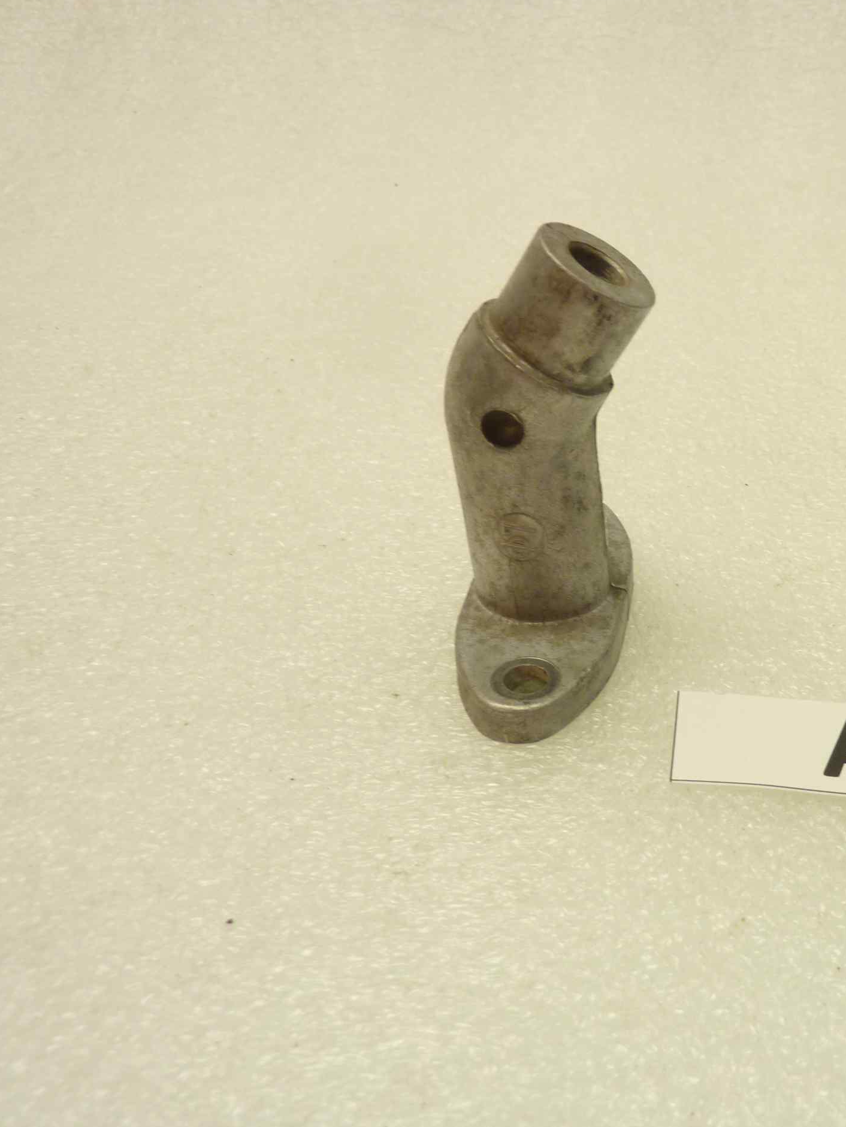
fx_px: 1108
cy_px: 556
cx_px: 735
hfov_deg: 39.3
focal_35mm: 34
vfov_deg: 53.9
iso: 80
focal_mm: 4.1
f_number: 3.3
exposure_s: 1/20
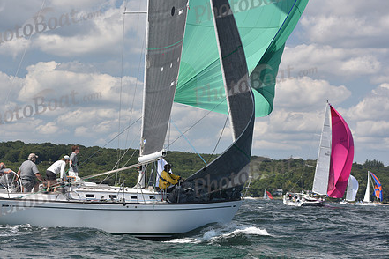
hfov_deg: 16.4
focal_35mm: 125
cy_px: 141
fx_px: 1351
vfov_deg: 11.0
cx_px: 148
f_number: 4.5
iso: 250
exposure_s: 1/1250
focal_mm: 95
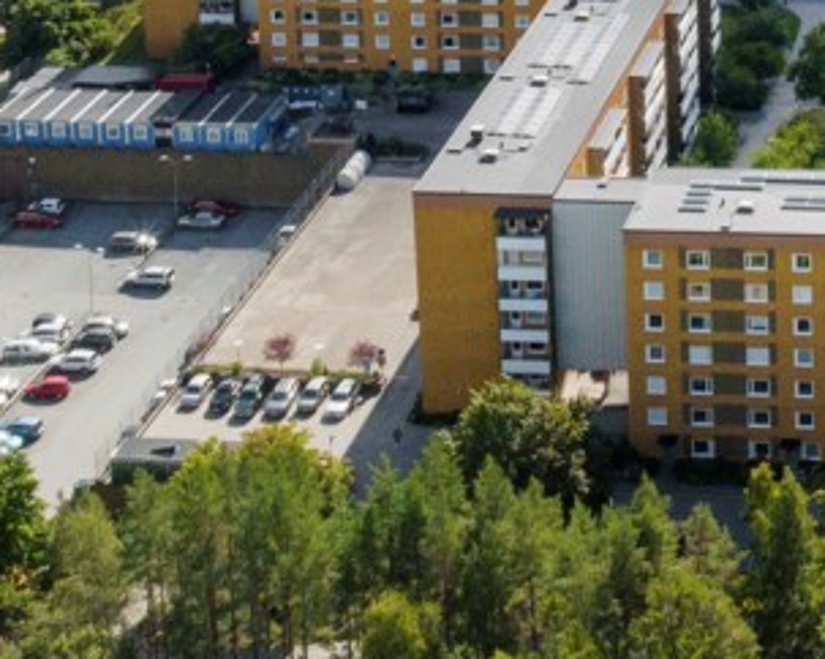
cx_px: 1070
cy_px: -541
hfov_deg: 18.1
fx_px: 2416
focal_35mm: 99
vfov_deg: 13.8
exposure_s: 1/800
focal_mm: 12.29
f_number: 11
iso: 400
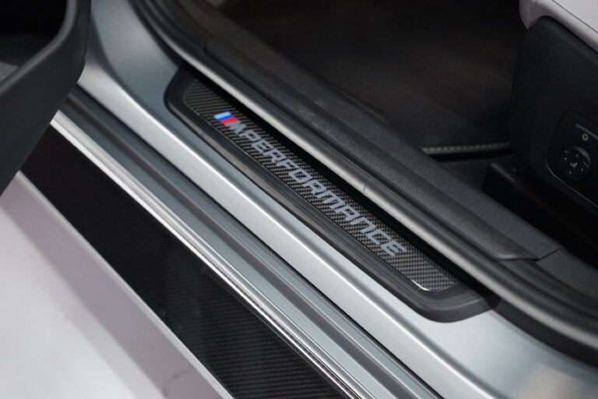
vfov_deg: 19.5
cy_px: 200
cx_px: 299
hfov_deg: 28.8
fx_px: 1163
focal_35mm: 70
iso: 2000
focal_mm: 70
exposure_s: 1/80
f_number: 2.8
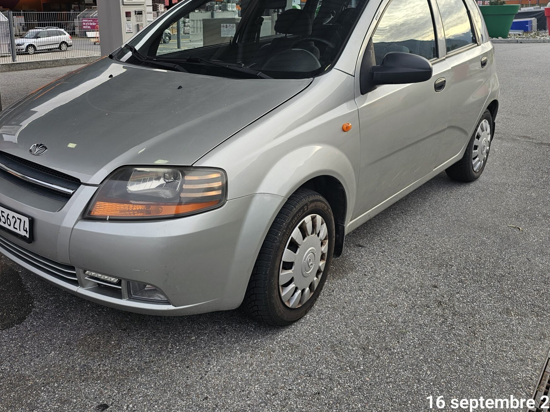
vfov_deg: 41.4
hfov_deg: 53.5
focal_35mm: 34
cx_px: 212
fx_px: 540
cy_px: 146
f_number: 1.7
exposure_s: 1/100
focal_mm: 6.3
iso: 16
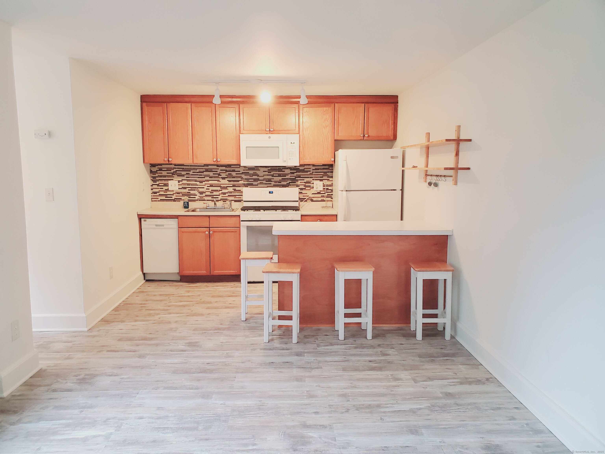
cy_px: 227
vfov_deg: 53.1
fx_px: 454
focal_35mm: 26
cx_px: 302
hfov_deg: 67.3
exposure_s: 1/40
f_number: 2.4
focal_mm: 4.3
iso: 400
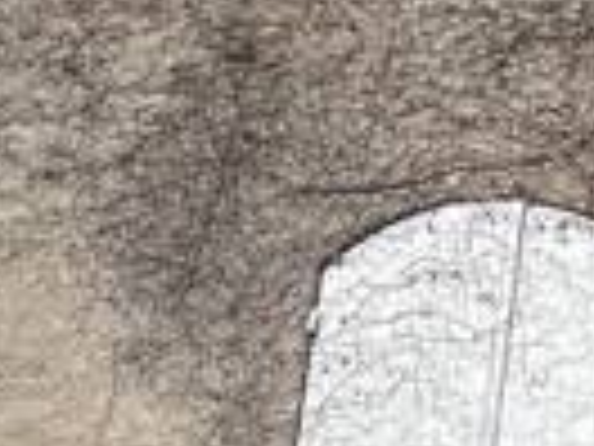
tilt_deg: +10.2
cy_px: 234
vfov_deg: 18.7
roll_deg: -2.6
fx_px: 1356
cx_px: 1120
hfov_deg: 18.4
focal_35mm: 79
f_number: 1.8
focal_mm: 1.57
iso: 32
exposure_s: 1/2660
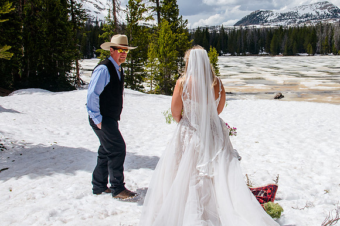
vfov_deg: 26.5
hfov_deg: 38.8
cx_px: 219
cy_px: 79
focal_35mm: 51
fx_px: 478
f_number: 8
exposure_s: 1/640
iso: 200
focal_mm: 24
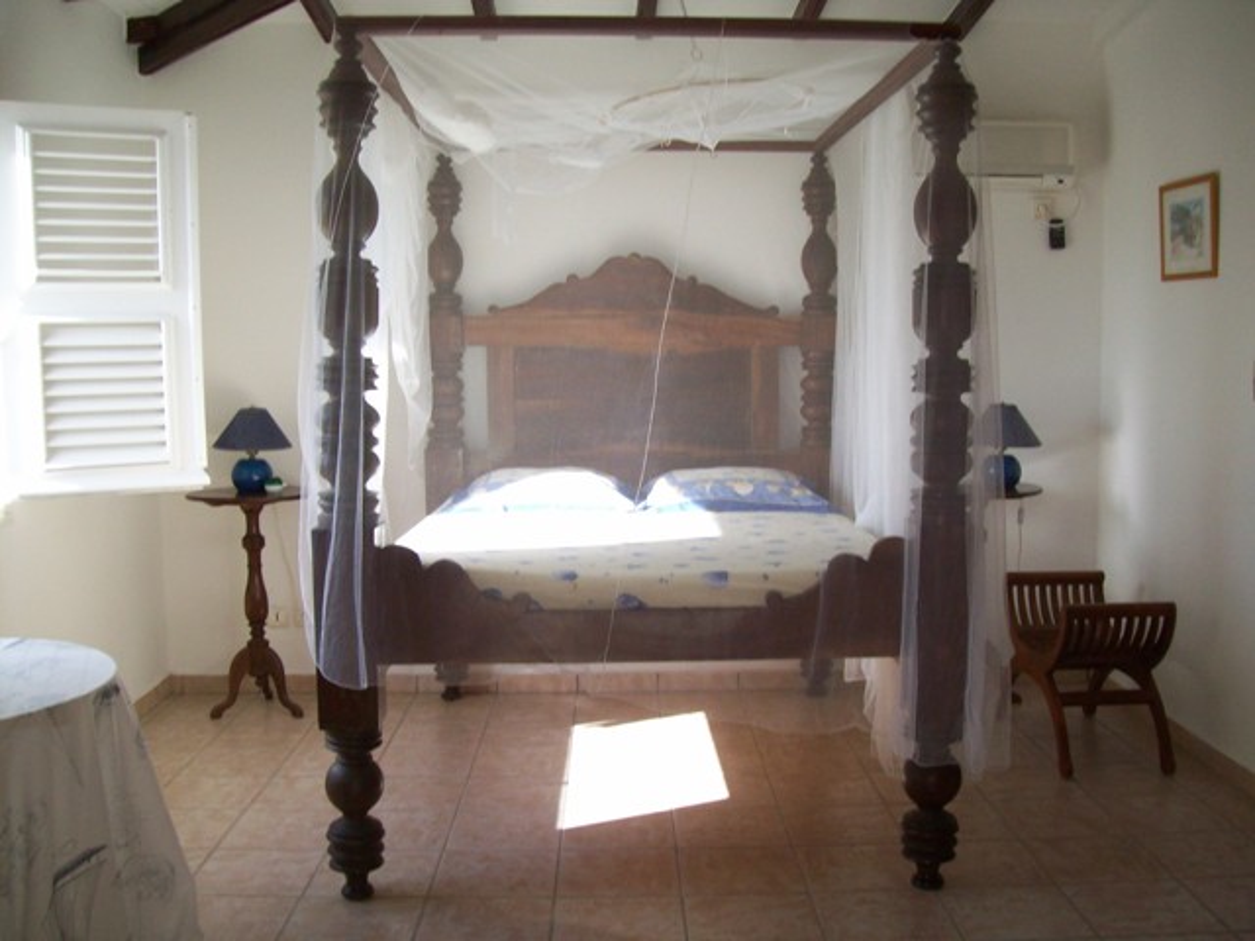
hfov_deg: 51.4
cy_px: 470
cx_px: 628
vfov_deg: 39.7
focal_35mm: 36
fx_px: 1305
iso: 80
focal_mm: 6
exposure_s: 1/195
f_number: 2.7
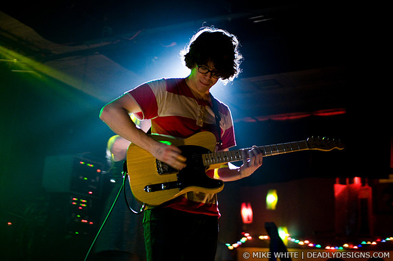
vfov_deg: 29.8
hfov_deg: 43.7
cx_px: 196
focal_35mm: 45
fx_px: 491
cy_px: 130
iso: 800
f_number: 1.6
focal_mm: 30
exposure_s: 1/40
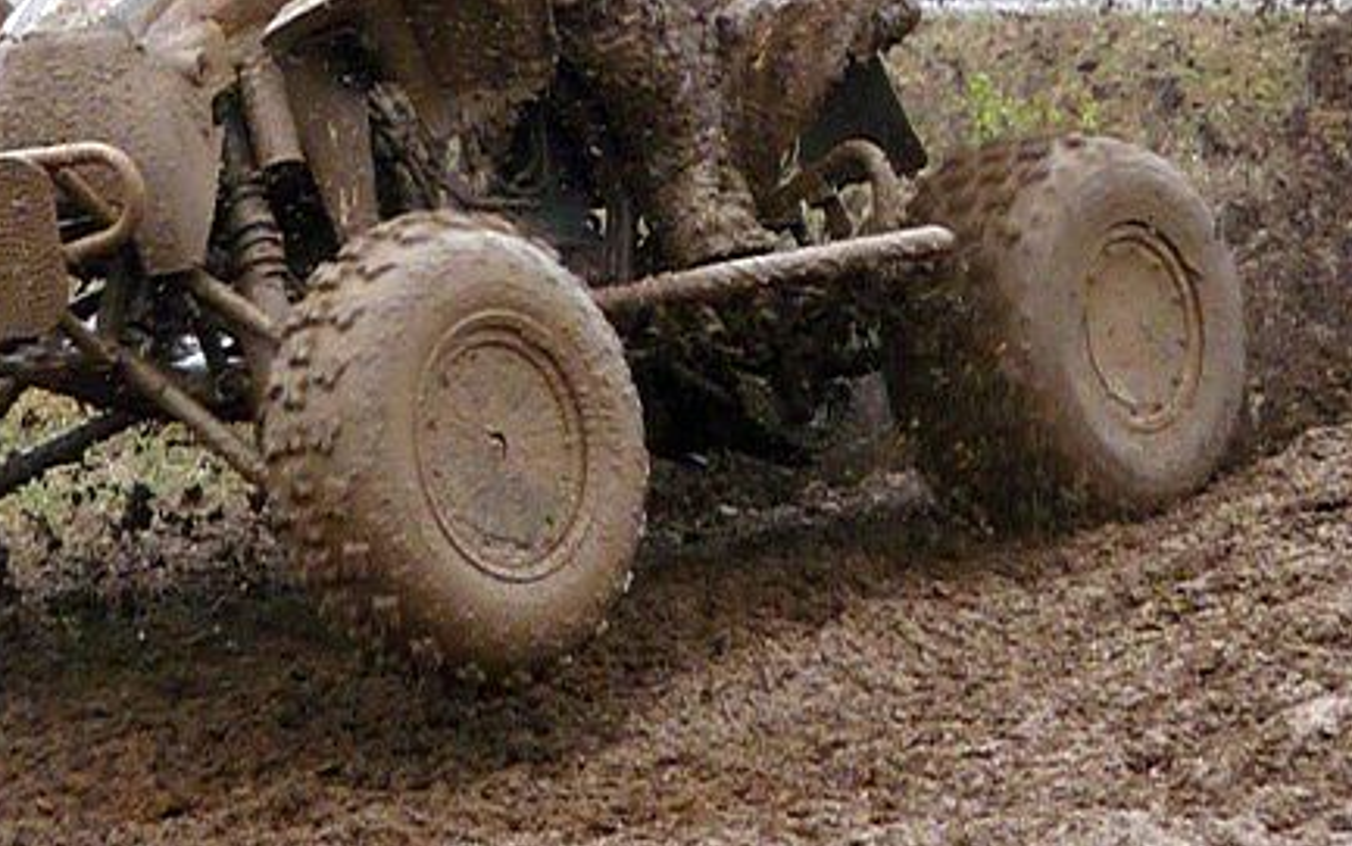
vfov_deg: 2.4
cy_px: -41
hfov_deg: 3.8
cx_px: 606
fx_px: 20200
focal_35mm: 548
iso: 500
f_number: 4.9
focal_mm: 47
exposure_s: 1/800
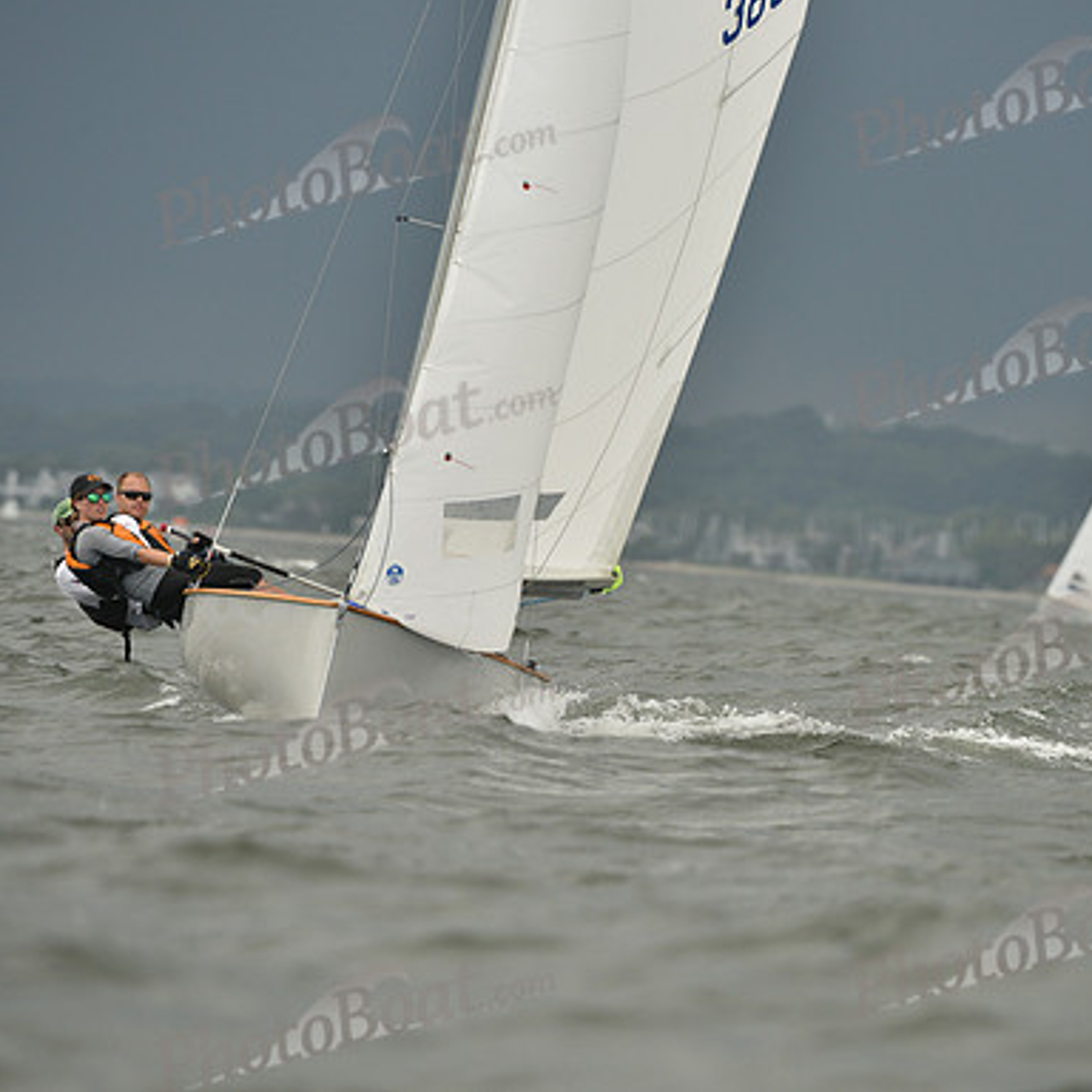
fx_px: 18309
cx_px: 705
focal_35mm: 513
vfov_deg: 3.4
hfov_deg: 3.4
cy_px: 545
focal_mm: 400
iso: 320
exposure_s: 1/800
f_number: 7.1
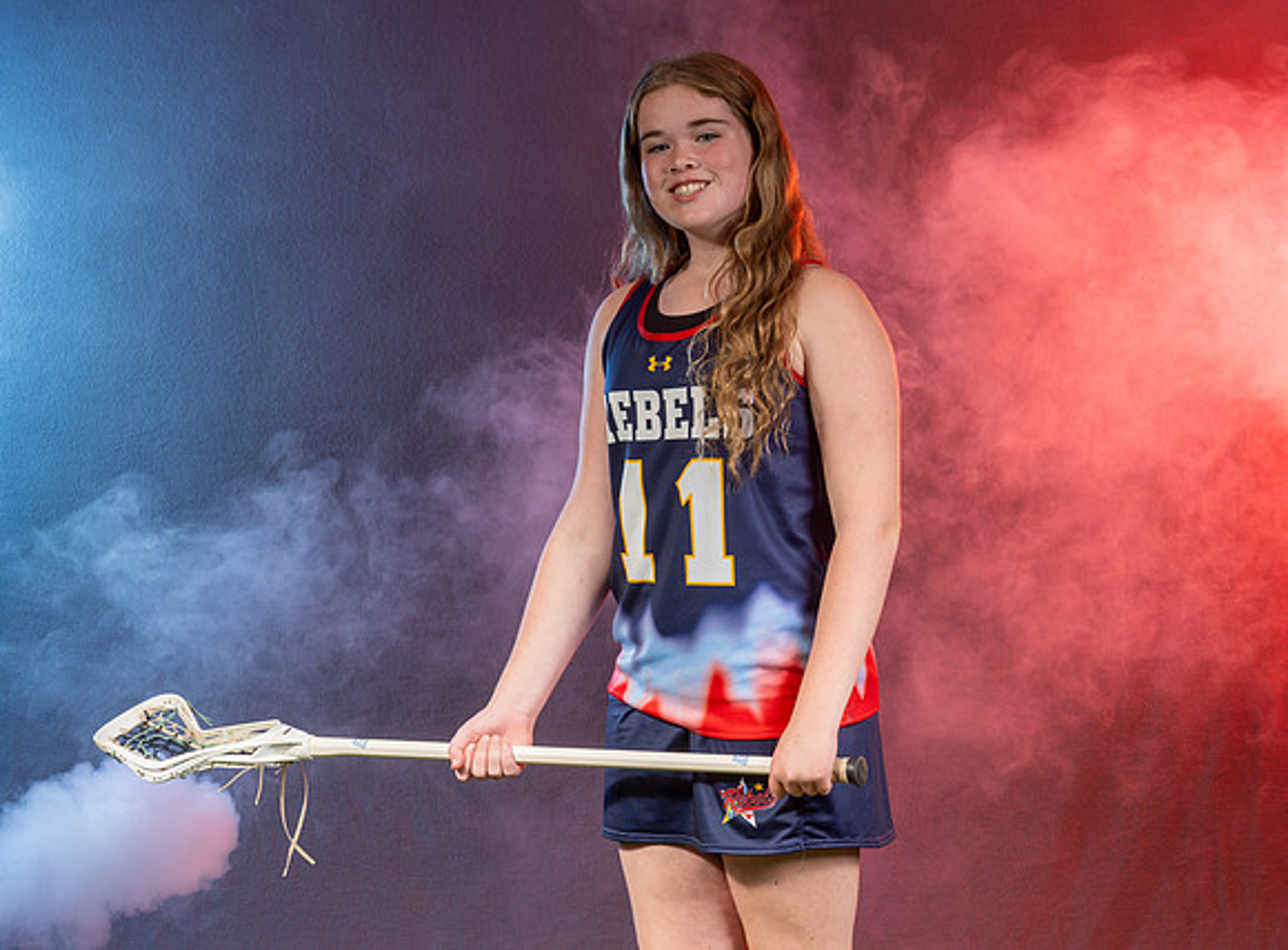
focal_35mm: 118
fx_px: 4352
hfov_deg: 16.8
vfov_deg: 12.5
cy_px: 458
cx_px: 736
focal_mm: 96
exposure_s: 1/200
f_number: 9
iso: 64
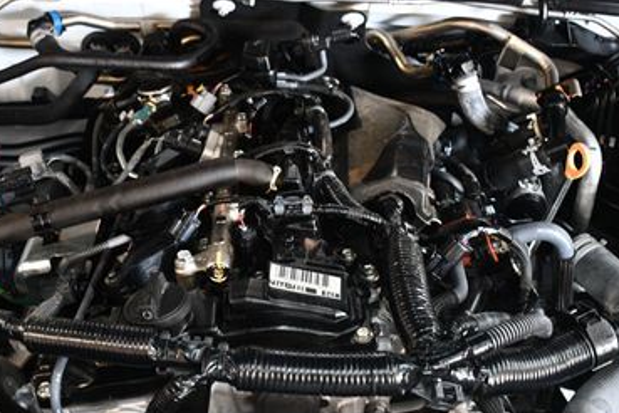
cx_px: 257
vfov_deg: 26.0
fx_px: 894
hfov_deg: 38.1
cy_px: 222
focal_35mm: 52
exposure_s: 1/80
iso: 3200
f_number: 3.5
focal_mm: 20
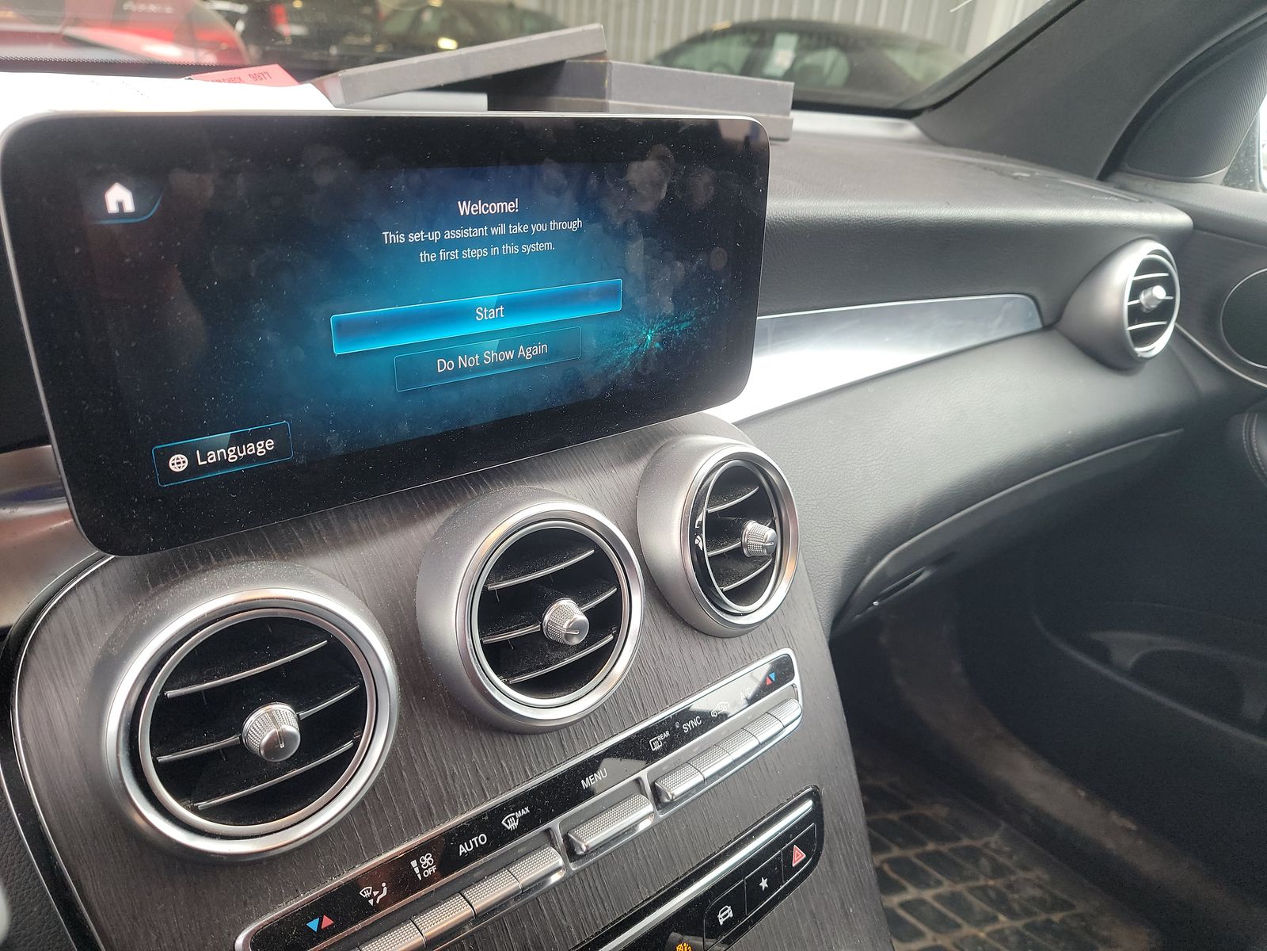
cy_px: 476
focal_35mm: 24
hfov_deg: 71.6
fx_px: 878
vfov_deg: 56.8
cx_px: 634
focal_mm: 6.7
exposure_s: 1/59
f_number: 1.8
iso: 129
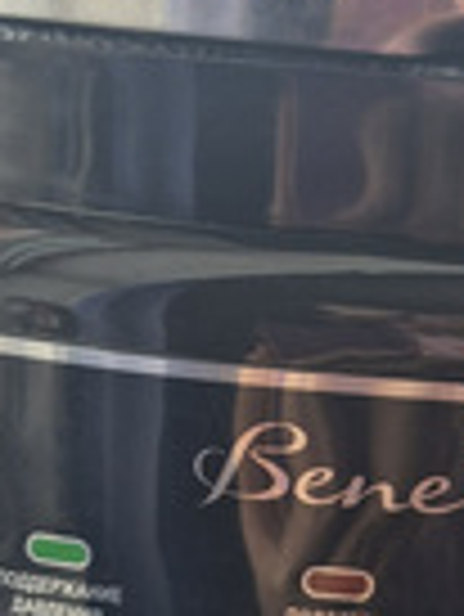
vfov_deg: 22.8
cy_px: 517
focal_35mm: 84
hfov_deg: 17.5
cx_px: 367
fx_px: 1499
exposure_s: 1/100
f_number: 1.8
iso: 50
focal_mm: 5.54
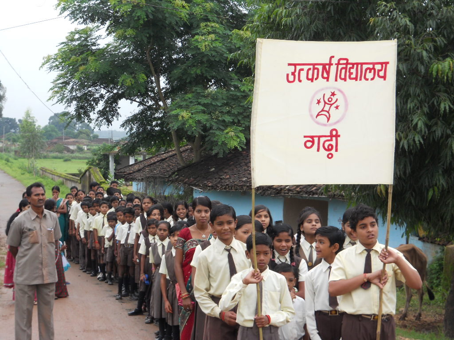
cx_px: 227
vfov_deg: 19.1
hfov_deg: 25.3
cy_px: 170
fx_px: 1010
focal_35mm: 77
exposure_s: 1/60
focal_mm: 13.9
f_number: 5.9
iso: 80
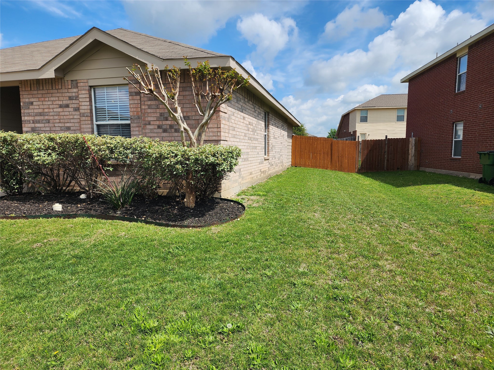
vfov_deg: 58.9
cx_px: 247
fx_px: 328
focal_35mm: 23
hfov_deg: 73.9
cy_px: 185
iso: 12
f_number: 1.8
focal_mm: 6.4
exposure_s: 1/1269
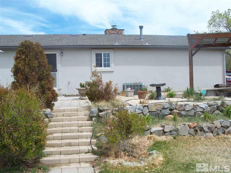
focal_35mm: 37
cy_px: 86
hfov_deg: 50.1
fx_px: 247
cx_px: 116
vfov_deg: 38.7
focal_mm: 7.8
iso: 64
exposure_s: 1/400
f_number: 4
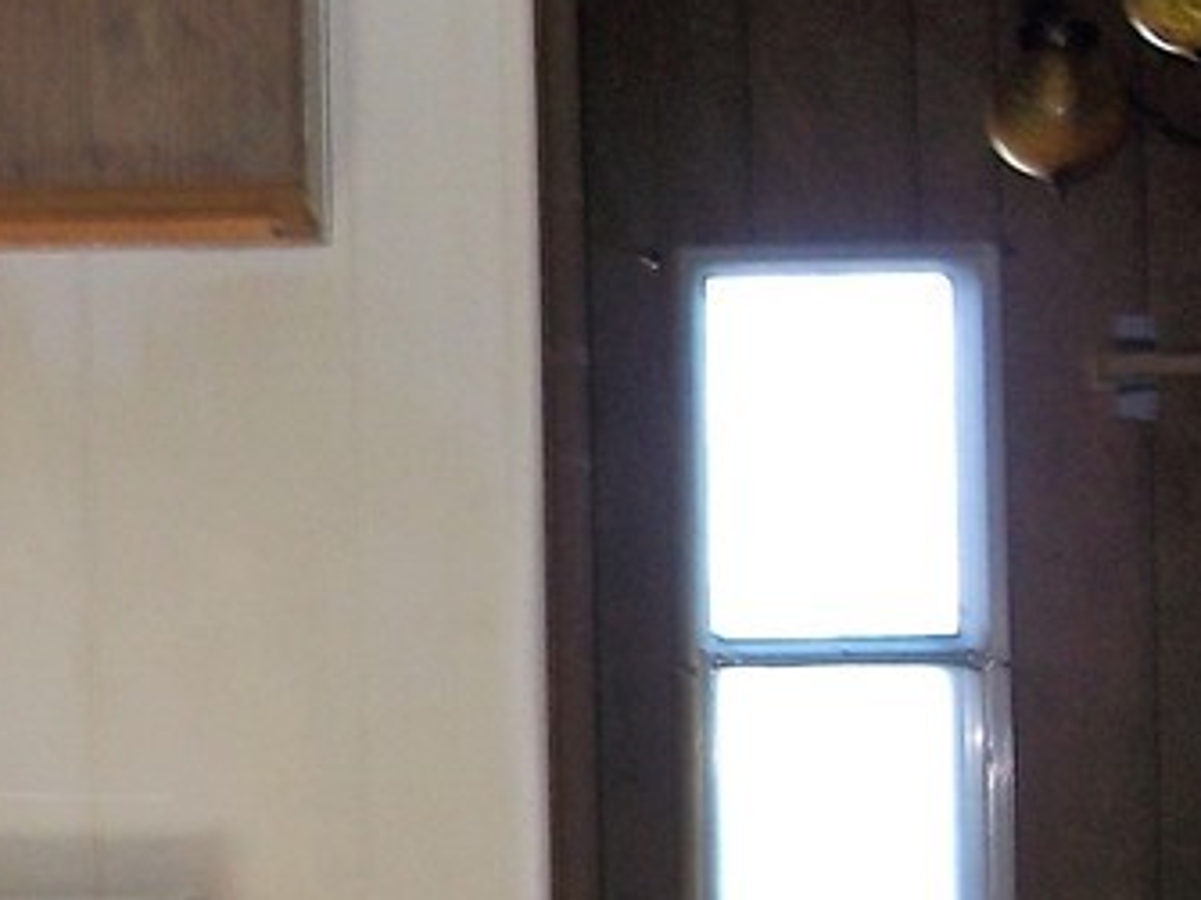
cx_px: 7
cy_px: 821
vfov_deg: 13.3
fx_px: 3815
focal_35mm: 110
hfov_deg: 17.5
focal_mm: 6
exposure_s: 1/30
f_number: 2.7
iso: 80
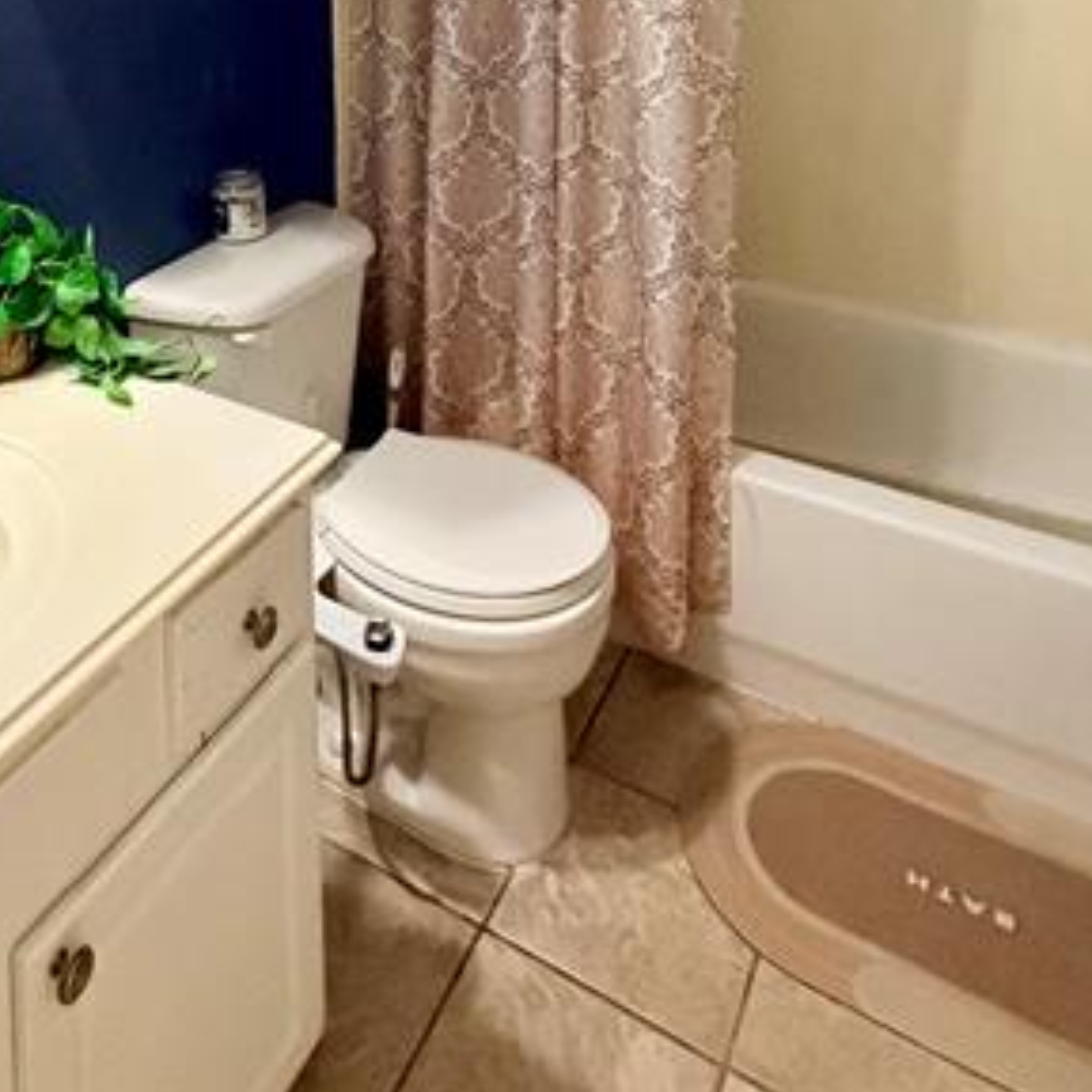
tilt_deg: -2.5
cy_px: -148
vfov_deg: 39.3
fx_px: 1178
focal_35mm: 33
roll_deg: +1.4
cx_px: 337
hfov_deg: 48.6
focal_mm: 2.22
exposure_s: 1/60
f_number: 2.2
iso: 800
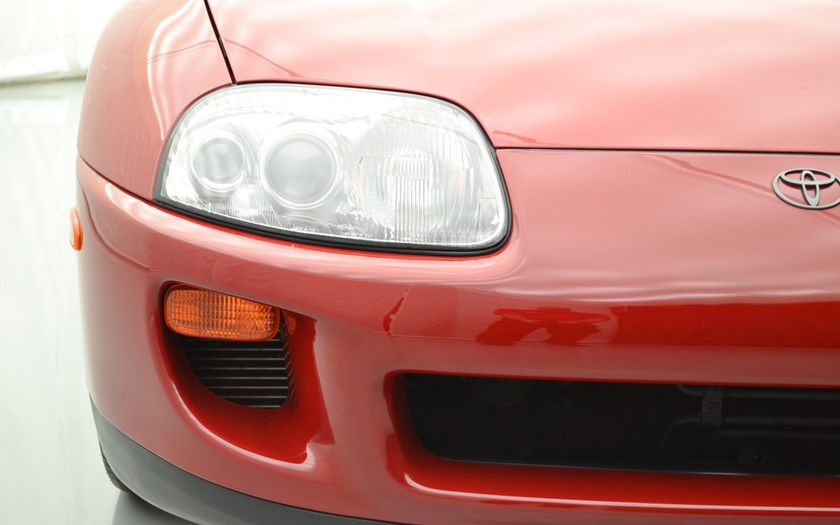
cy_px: 259
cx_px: 419
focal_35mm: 74
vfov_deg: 17.6
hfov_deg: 27.9
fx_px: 1694
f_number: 5.3
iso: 400
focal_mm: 48
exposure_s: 1/20
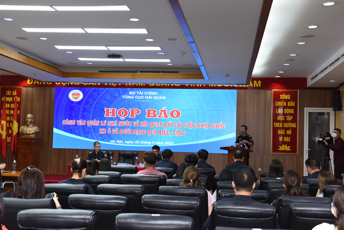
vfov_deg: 28.1
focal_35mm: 48
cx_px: 172
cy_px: 115
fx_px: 459
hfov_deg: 41.1
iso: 640
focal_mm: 48
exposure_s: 1/50
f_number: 5
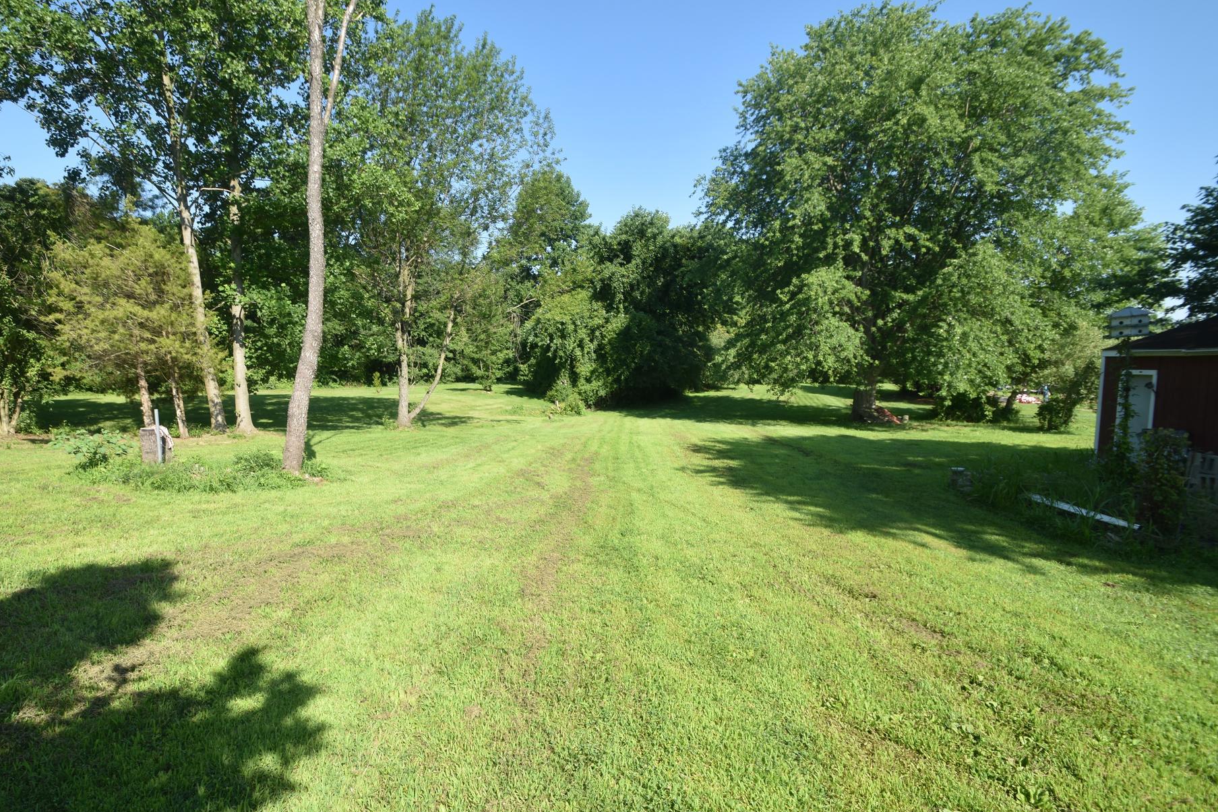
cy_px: 427
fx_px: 575
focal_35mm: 17
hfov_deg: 93.1
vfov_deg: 70.4
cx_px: 561
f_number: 7.1
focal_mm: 10
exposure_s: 1/200
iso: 100
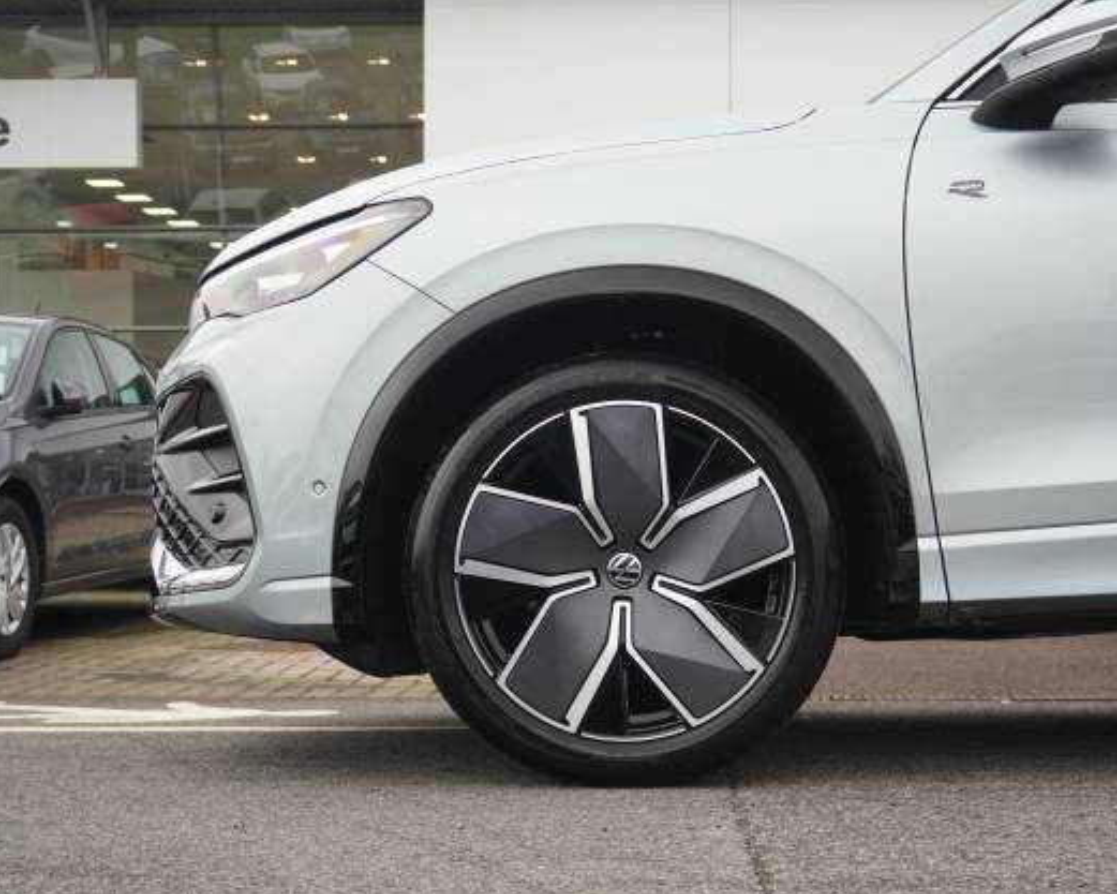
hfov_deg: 35.0
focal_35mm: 54
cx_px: 607
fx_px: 1771
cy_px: 455
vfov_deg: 28.3
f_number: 5
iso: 500
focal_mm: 31
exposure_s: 1/160
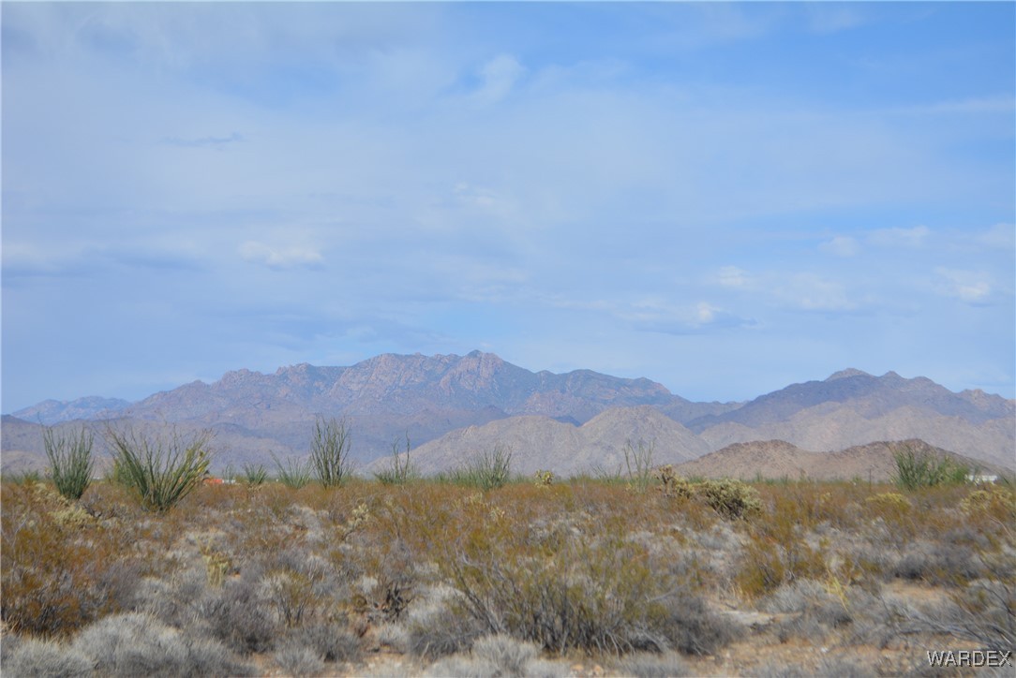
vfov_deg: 16.6
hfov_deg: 24.6
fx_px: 2329
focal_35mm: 82
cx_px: 508
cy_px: 339
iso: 400
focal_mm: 55
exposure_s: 1/2000
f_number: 7.1
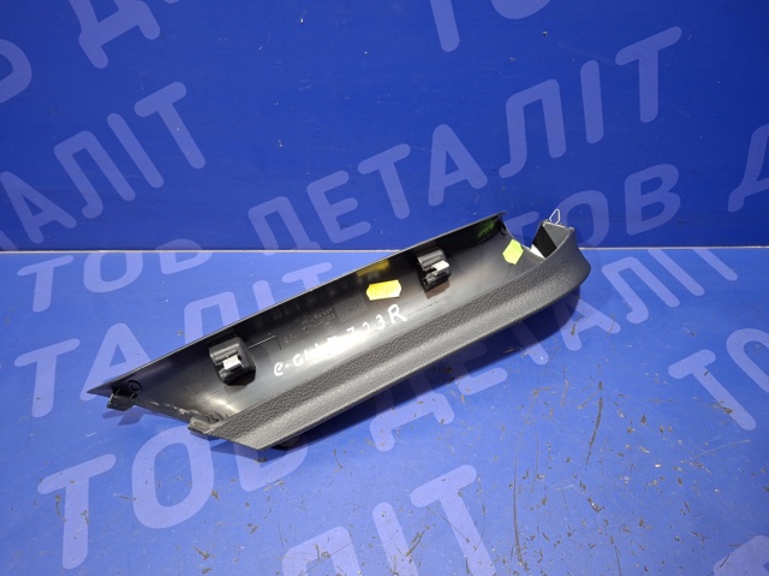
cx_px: 384
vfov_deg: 54.8
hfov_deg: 69.4
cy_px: 288
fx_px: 555
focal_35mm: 25
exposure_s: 1/25
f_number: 1.8
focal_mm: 4.69
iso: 250
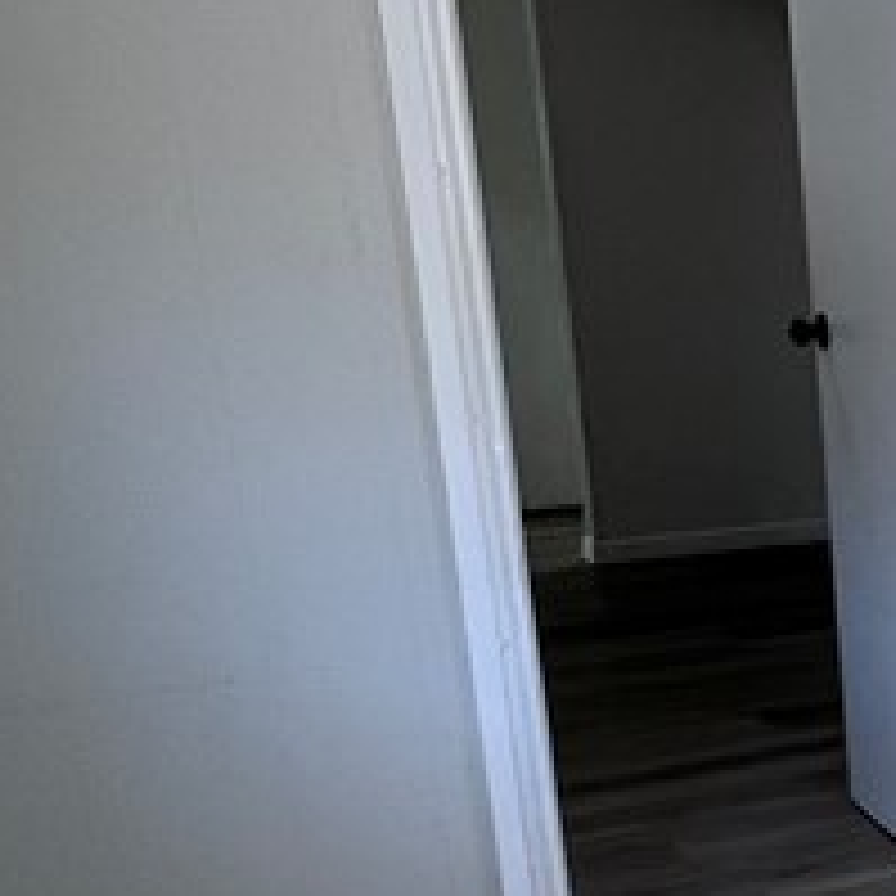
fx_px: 1728
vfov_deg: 28.7
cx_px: 1459
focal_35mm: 59
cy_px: 662
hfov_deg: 22.1
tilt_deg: -15.1
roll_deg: -0.1
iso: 200
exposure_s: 1/120
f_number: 1.8
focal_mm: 1.57
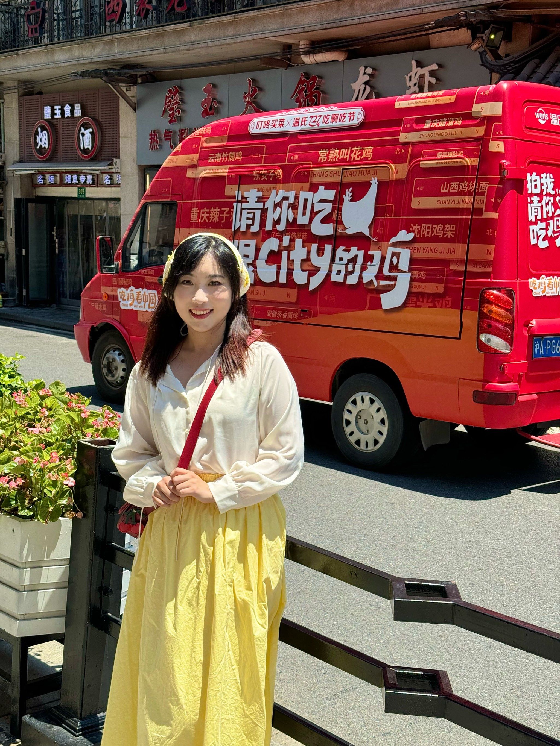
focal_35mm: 48
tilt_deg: -6.4
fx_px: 1035
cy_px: 373
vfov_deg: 39.7
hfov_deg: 30.3
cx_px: 280
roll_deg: -1.4
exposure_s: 1/2179
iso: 64
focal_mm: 6.76
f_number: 1.78
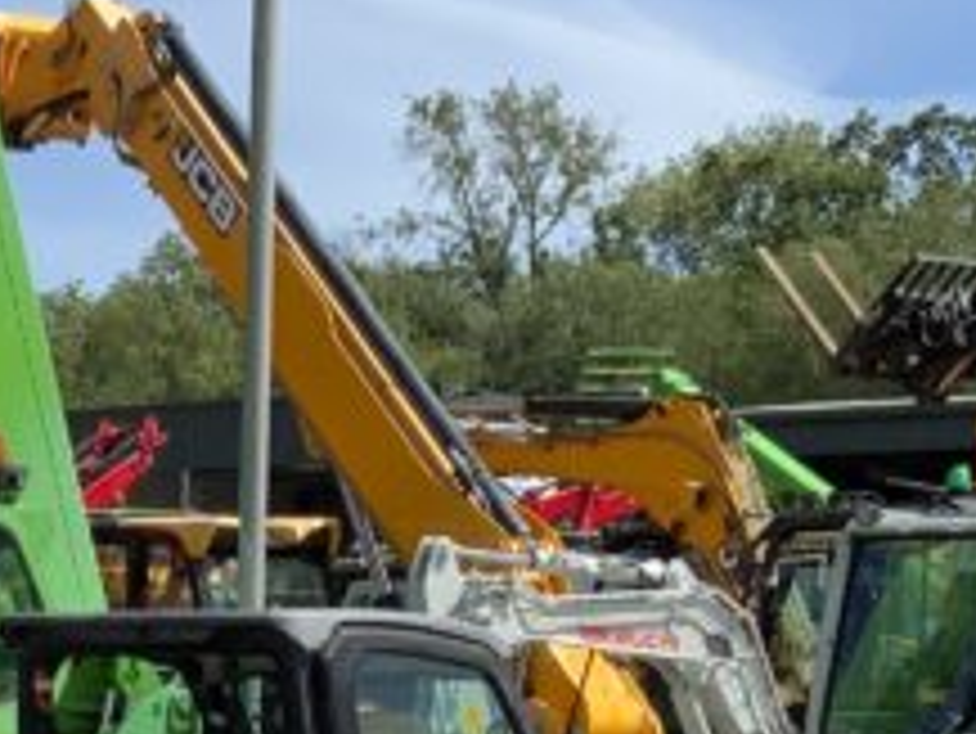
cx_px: 22
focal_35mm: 137
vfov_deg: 10.4
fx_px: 3865
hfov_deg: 14.2
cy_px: 1211
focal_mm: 3
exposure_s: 1/1412
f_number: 1.8
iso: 16
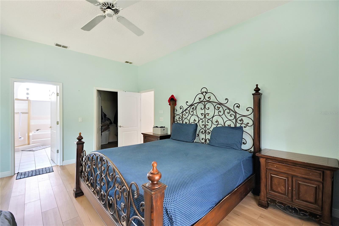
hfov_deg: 100.4
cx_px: 170
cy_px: 113
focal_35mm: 15
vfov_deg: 77.3
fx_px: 141
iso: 1000
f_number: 5
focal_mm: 10
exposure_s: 1/100
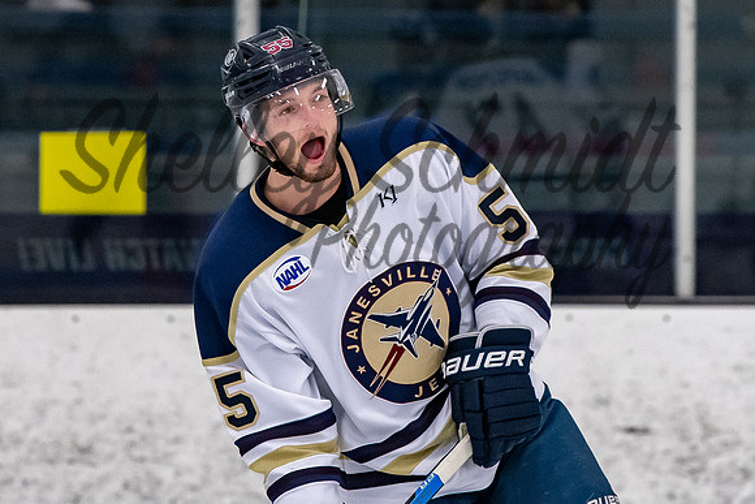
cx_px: 372
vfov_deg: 2.8
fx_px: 10176
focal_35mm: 485
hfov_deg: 4.2
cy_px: 54
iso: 2000
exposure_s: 1/1000
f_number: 3.5
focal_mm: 180
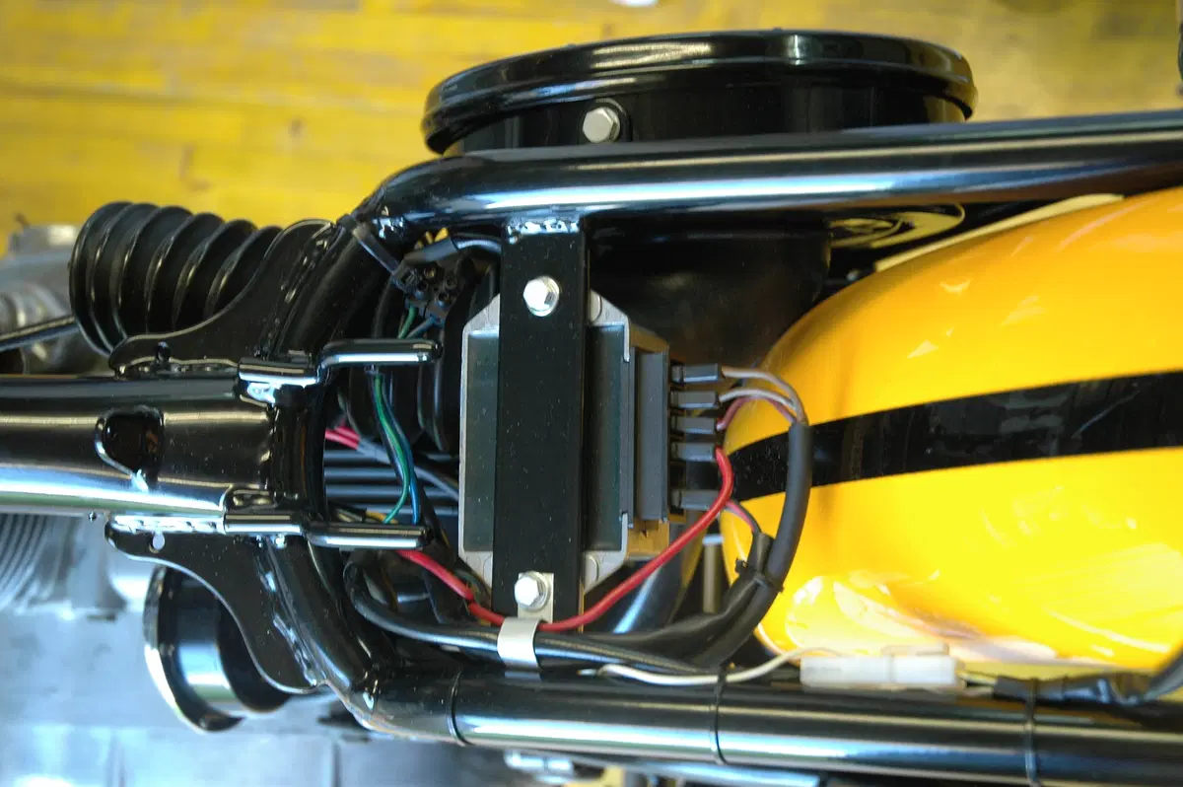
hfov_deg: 35.1
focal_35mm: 57
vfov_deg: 23.7
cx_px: 592
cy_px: 394
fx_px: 1871
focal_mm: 38
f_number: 4.2
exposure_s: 1/20
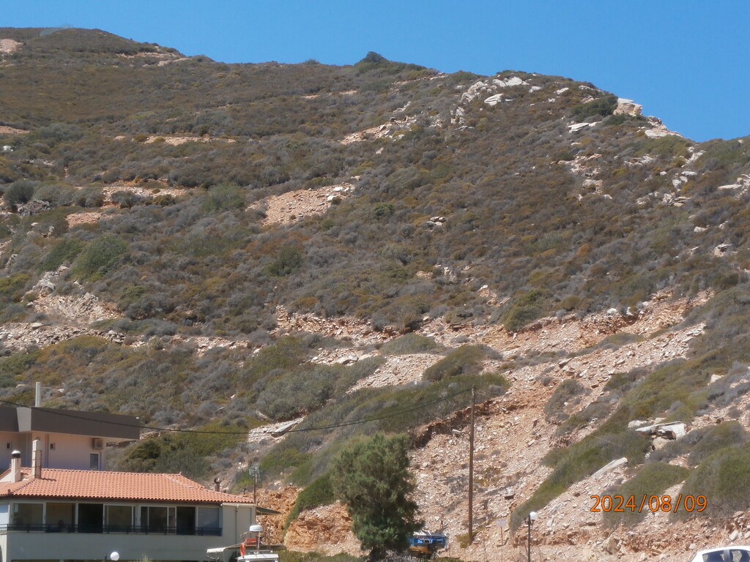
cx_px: 375
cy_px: 281
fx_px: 1885
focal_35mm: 87
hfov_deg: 22.5
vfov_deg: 17.0
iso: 80
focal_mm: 15.4
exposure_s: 1/500
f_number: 4.9
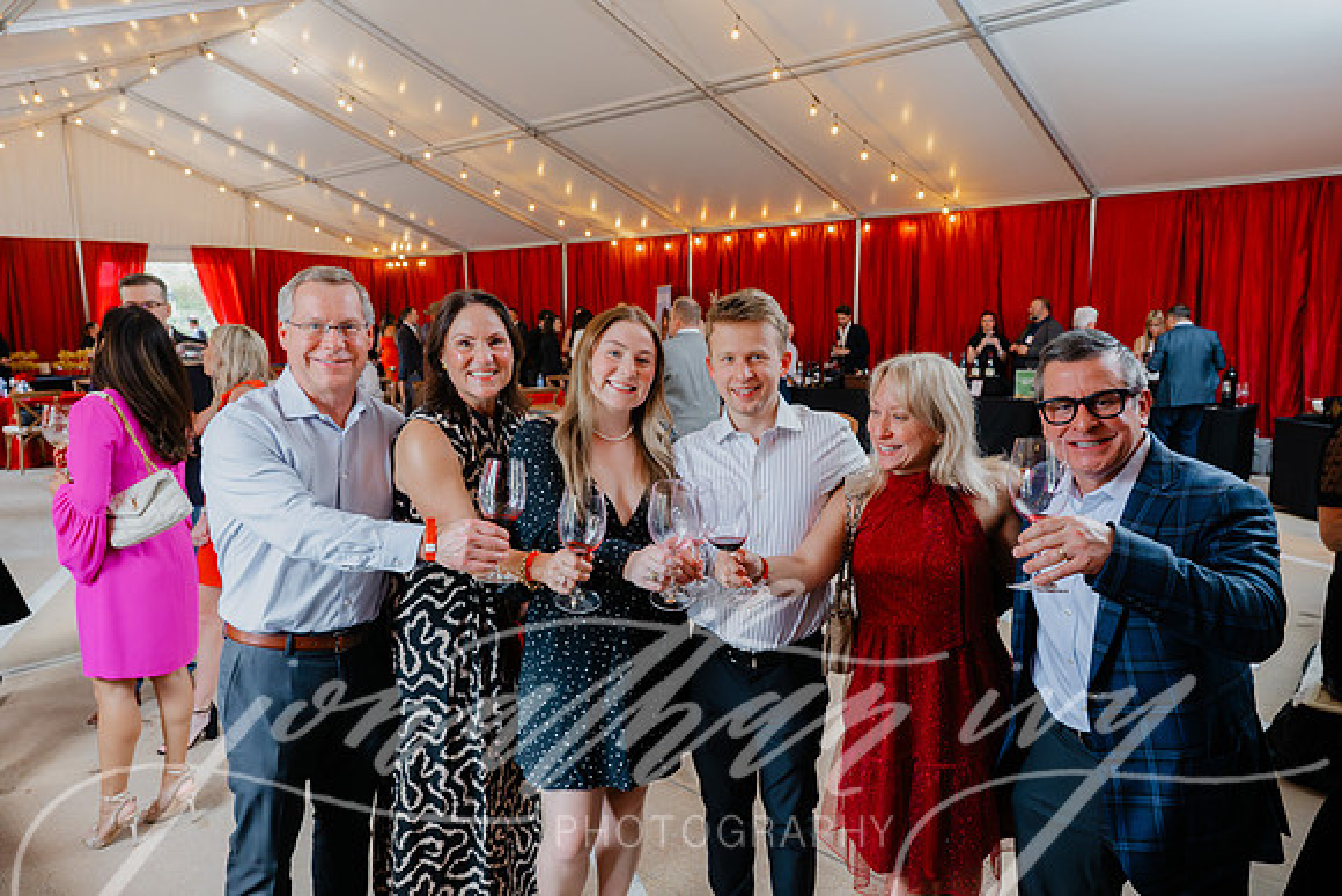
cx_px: 671
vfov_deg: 53.2
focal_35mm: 24
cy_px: 448
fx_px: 895
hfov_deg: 73.7
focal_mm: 24
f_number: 5.6
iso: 2000
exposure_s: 1/80
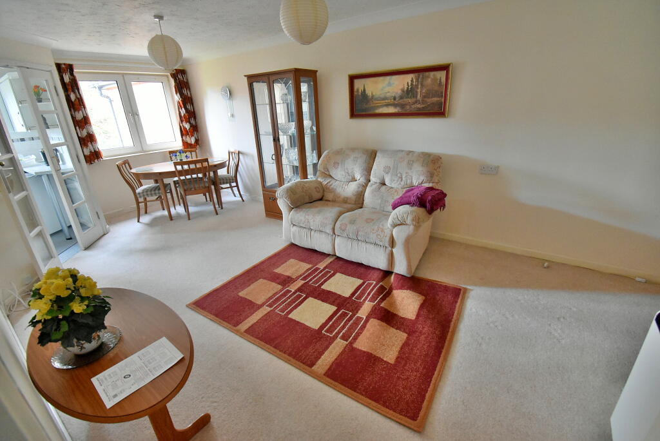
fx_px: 275
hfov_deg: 100.4
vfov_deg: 77.4
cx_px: 330
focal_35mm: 15
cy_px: 220
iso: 7200
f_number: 4.5
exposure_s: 1/15
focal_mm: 10
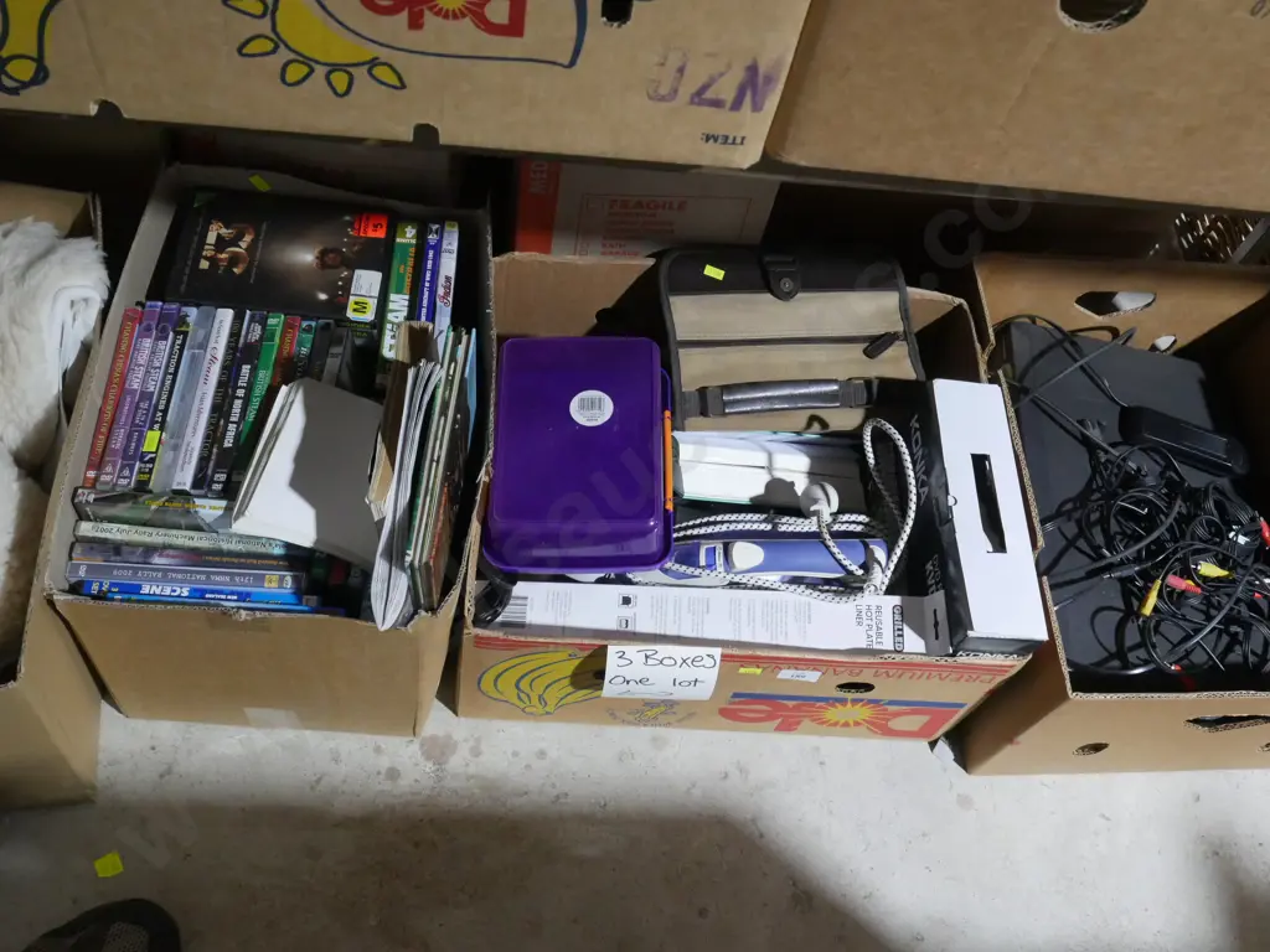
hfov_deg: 54.0
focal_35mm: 34
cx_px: 635
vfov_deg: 41.8
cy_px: 476
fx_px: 1247
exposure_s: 1/60
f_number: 7.1
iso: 3200
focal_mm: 17
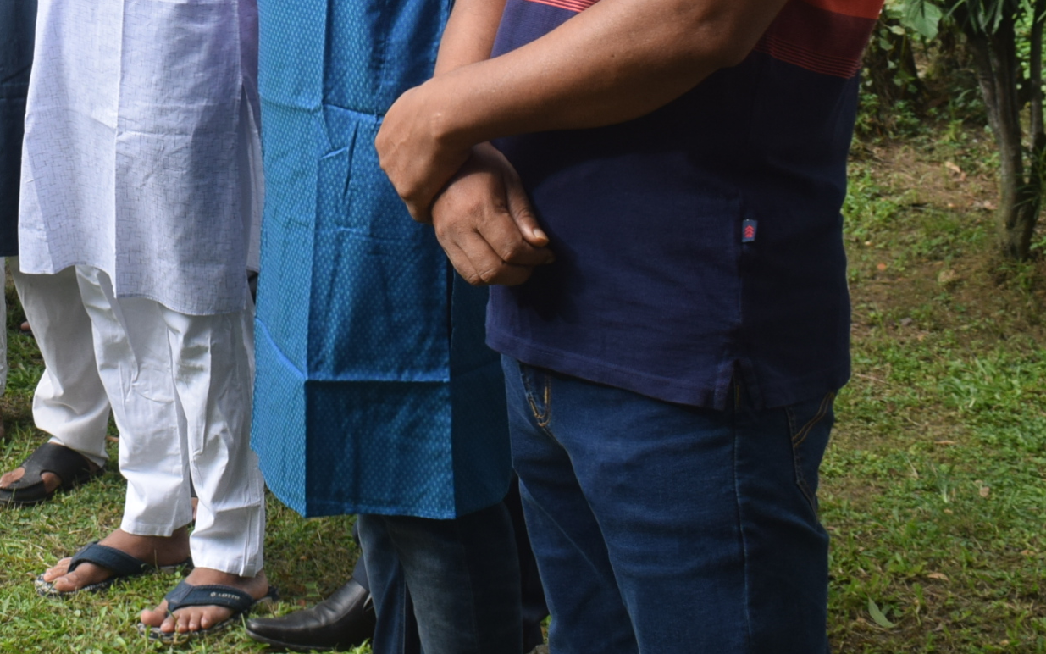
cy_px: 5
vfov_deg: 15.1
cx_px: -10
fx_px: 2430
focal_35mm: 85
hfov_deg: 23.3
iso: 400
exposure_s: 1/160
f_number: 6.3
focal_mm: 23
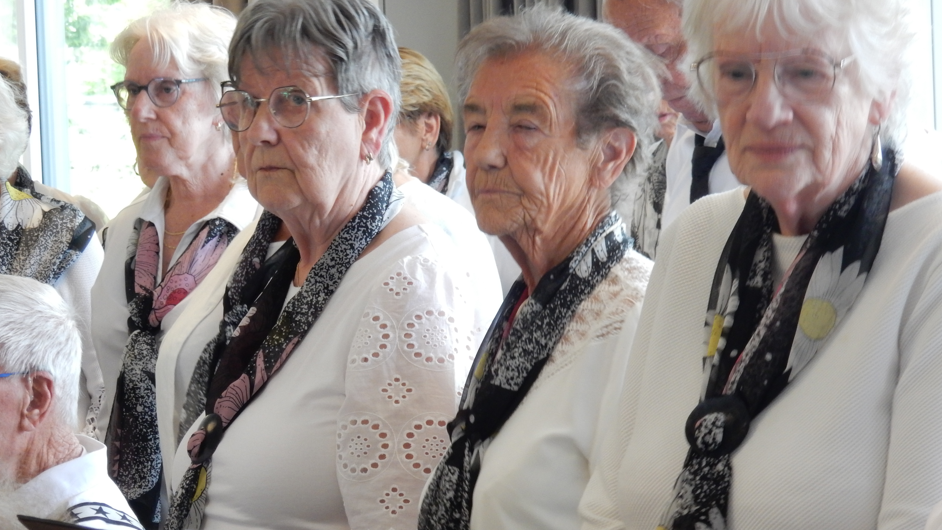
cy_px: 314
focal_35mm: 156
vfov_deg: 7.8
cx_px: 466
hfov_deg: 13.8
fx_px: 3897
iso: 400
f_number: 6
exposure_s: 1/20
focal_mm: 24.7
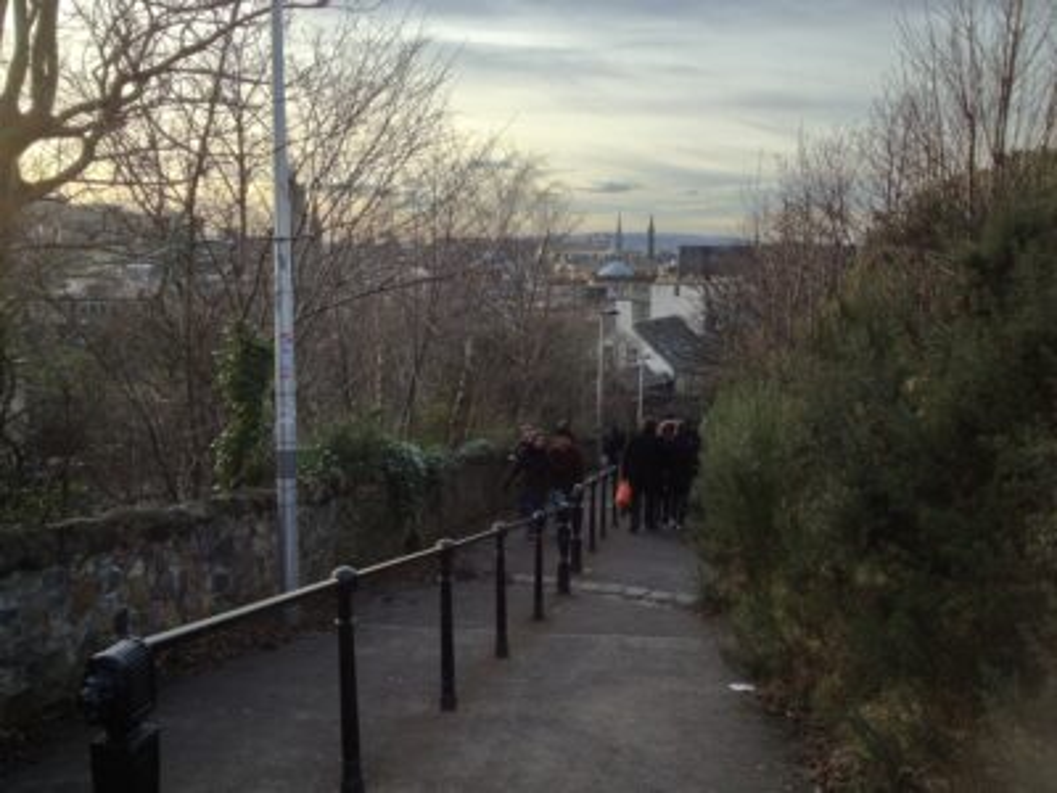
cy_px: 396
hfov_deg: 52.6
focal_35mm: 35
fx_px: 1069
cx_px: 528
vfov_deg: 40.7
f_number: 2.4
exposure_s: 1/242
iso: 50
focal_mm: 4.28
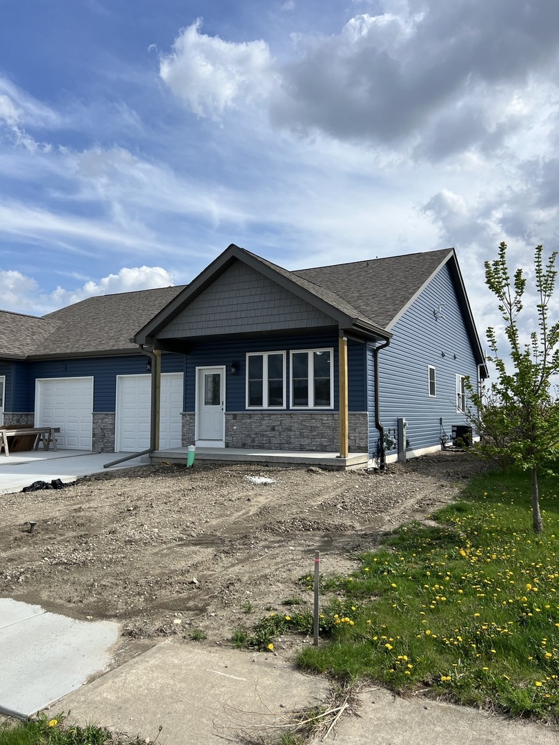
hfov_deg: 53.1
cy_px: 372
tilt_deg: +4.0
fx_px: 560
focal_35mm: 26
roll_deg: -0.7
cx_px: 280
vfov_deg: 67.3
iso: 50
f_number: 1.5
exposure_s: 1/4630
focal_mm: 5.7
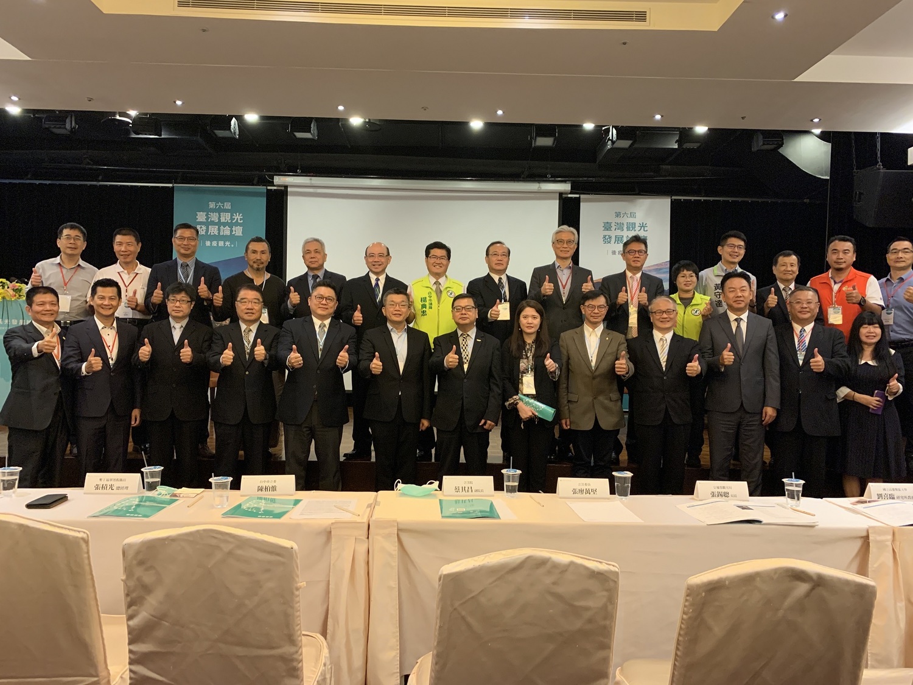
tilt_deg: -0.8
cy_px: 342
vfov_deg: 53.1
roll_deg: -0.5
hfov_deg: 67.3
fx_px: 686
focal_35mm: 26
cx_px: 456
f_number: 1.8
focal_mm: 4.25
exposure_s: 1/40
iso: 250
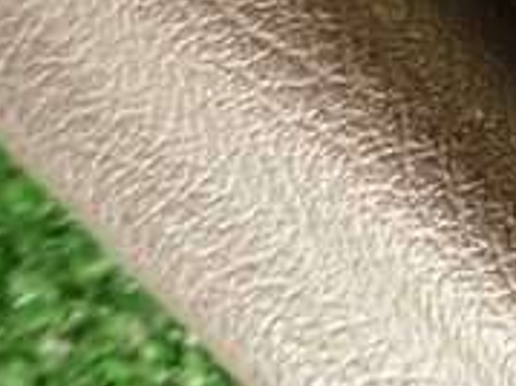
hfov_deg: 19.3
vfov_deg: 15.9
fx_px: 1251
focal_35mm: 84
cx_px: 842
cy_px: -210
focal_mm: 4.5
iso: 160
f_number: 2
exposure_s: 1/60
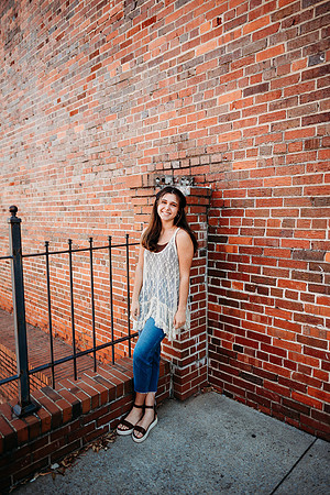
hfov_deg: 53.1
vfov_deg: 73.7
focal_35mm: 24
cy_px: 248
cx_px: 165
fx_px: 330
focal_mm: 24
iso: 100
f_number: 2.2
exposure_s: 1/400
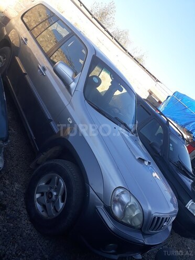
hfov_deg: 51.4
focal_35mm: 27
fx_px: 203
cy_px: 130
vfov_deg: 65.3
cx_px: 98
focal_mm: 3.6
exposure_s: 1/470
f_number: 1.9
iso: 40
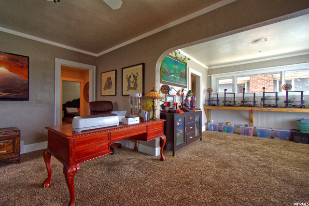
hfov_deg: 100.4
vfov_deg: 77.4
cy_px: 103
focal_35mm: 15
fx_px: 129
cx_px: 154
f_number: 7.1
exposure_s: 1/50
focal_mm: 10
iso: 400
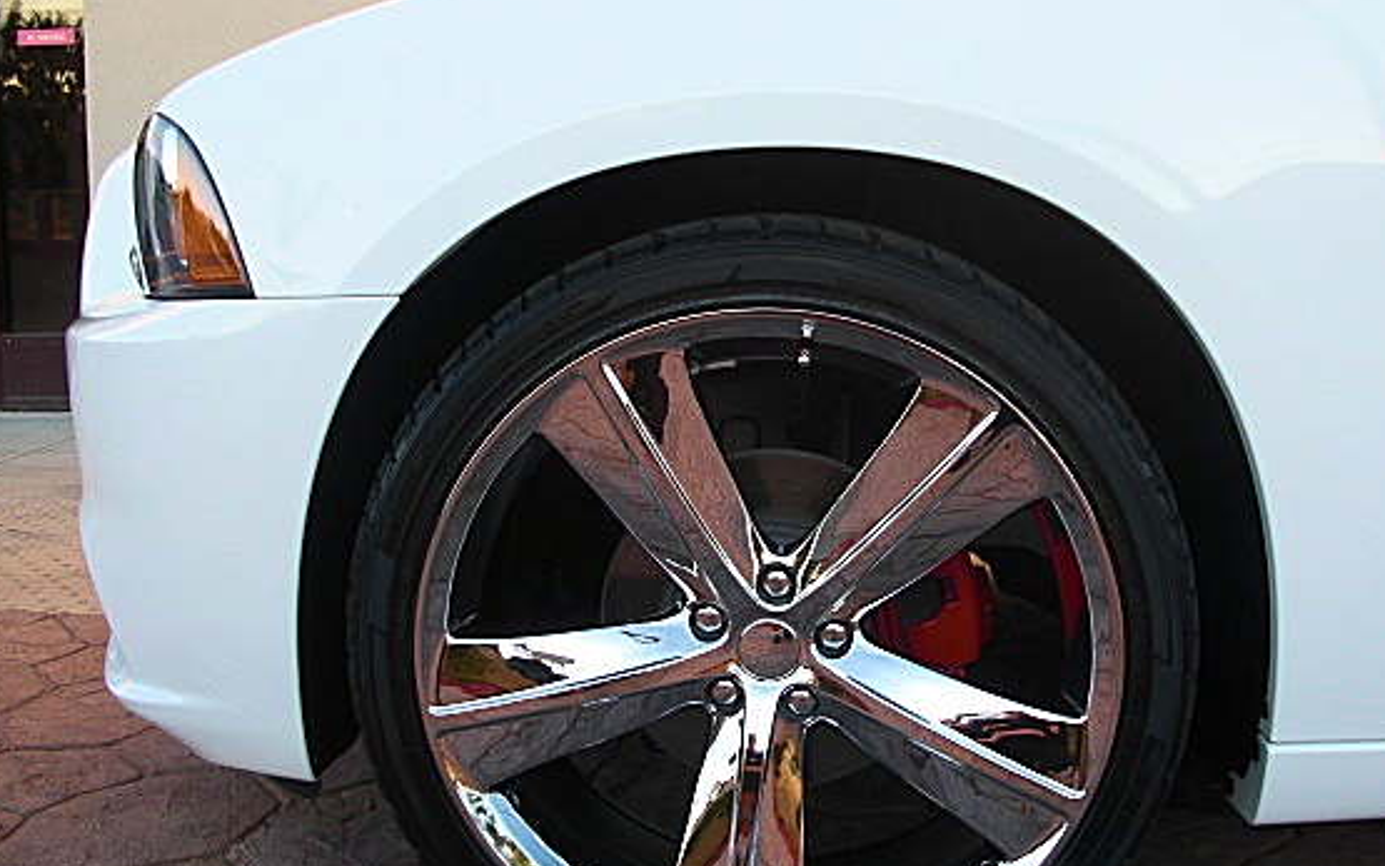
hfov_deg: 45.2
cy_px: 439
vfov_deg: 29.2
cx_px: 781
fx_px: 1661
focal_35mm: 44
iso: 50
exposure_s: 1/80
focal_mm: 6.3
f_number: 2.8
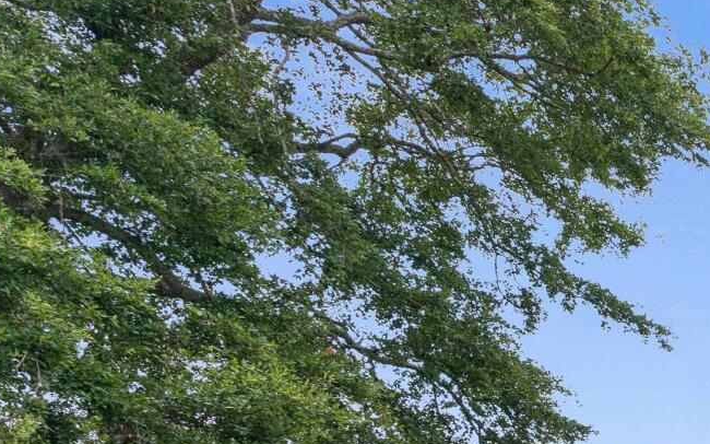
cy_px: 852
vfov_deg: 14.0
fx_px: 1548
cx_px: 1470
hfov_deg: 17.4
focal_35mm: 80
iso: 250
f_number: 8
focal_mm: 17
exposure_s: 1/250
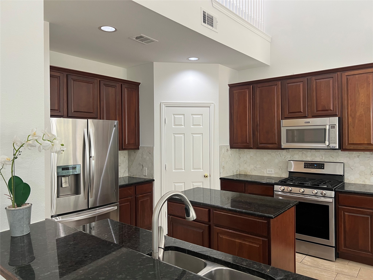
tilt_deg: +0.3
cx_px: 186
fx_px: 280
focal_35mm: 26
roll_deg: +0.9
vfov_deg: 53.1
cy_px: 140
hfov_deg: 67.3
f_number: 1.5
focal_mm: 5.7
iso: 100
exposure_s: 1/60
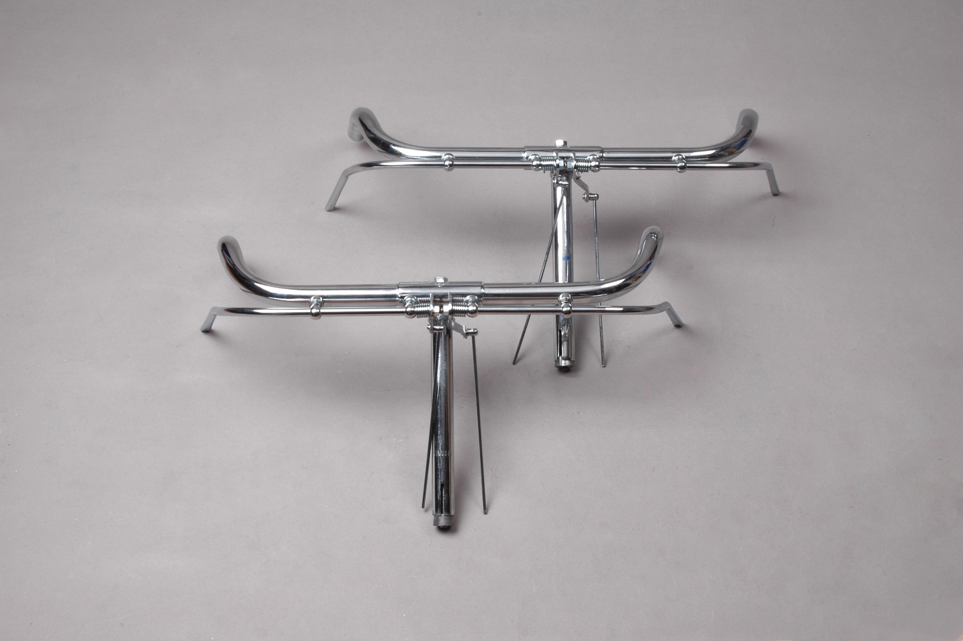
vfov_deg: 23.7
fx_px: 1523
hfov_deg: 35.1
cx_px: 482
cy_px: 320
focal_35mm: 57
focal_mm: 38
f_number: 20
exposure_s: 1/100
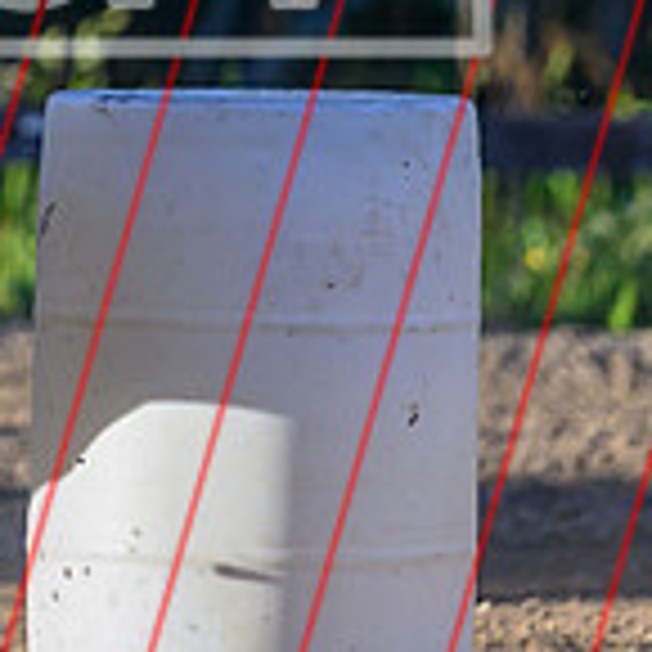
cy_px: -42
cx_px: -279
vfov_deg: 2.1
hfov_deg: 2.1
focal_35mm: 823
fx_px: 17538
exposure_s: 1/2500
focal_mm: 170
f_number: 2.8
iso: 720
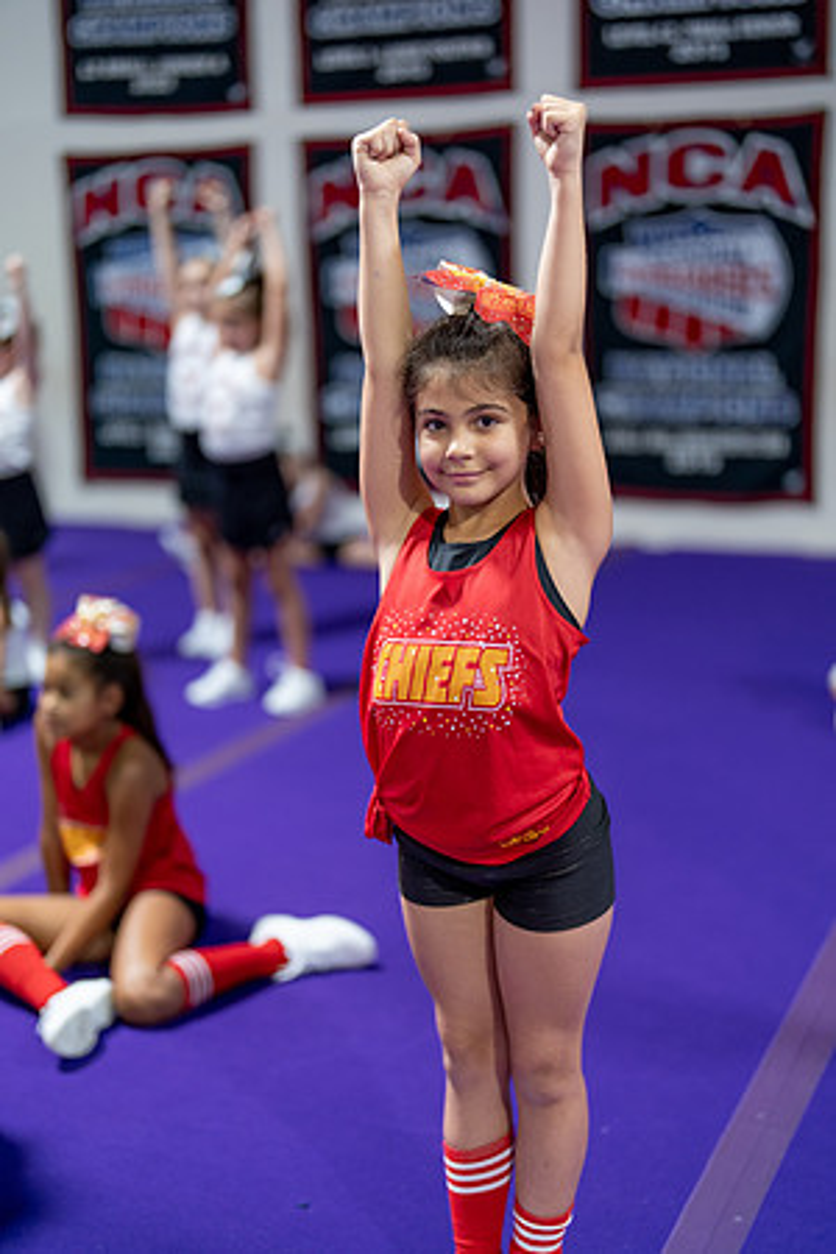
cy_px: 627
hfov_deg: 27.0
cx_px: 418
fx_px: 1742
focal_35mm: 50
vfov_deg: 39.6
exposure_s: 1/400
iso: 800
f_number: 1.2
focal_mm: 50
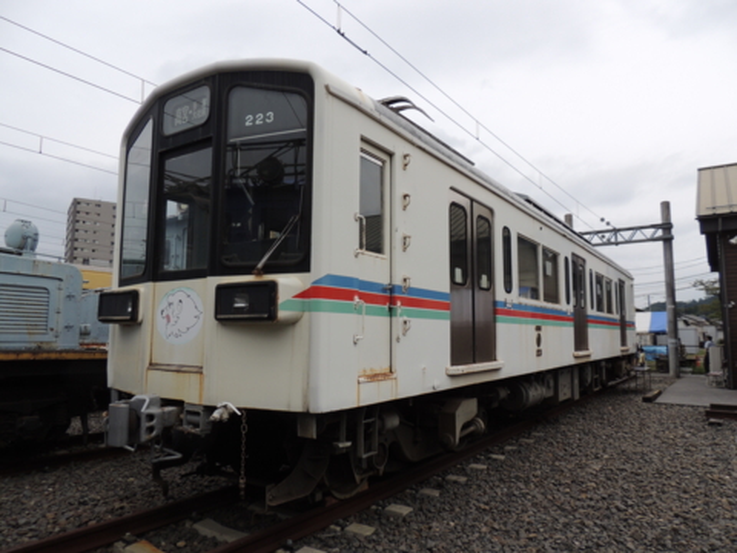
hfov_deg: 71.6
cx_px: 368
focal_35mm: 24
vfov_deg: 56.8
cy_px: 276
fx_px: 511
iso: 100
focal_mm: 4.3
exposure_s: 1/1000
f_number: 3
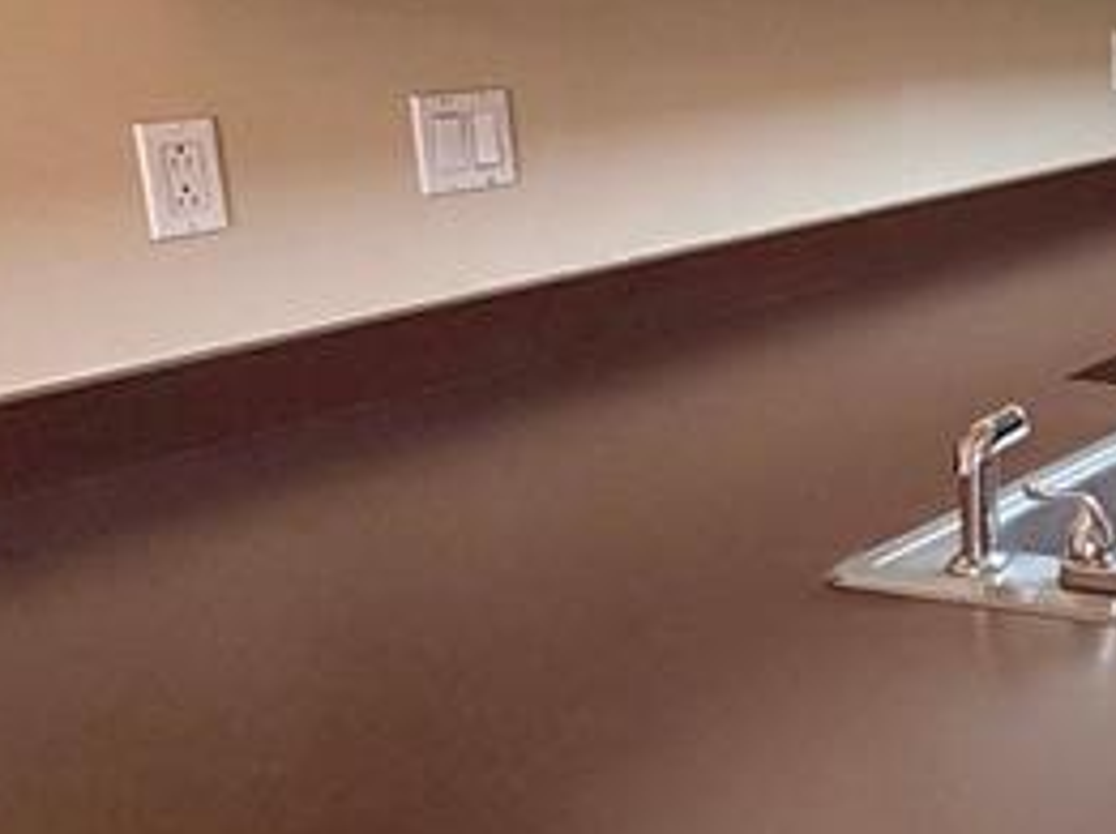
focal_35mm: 55
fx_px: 1771
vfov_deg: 26.3
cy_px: 259
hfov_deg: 26.1
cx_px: 1655
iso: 200
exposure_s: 1/60
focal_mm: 2.22
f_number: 2.2
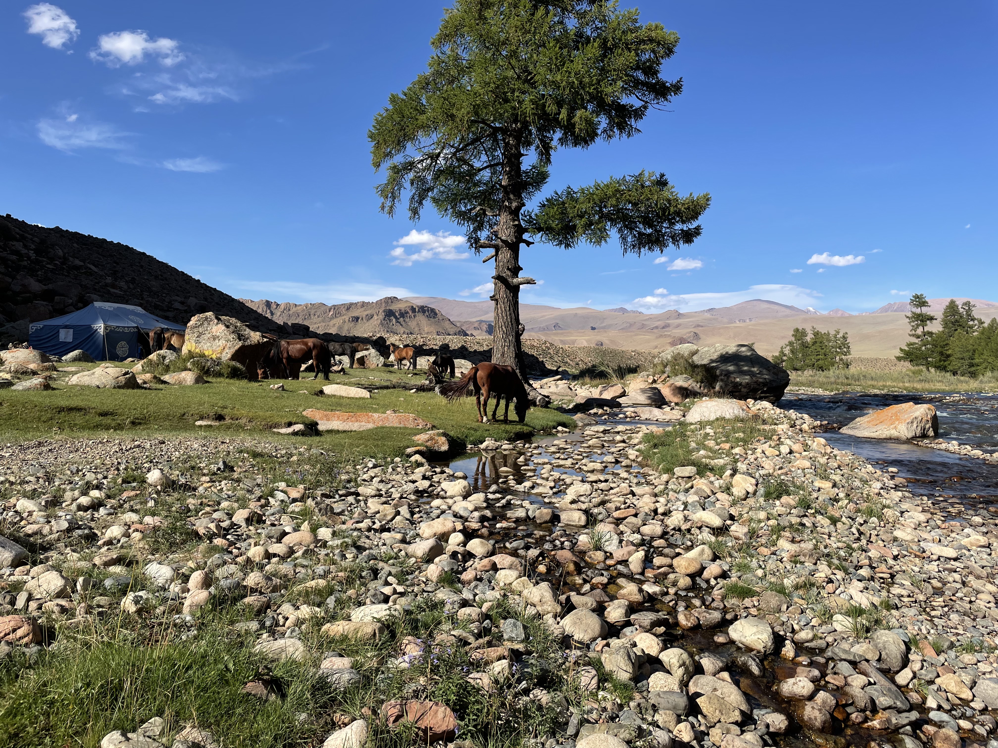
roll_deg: -1.1
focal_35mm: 26
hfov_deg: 67.3
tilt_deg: +1.3
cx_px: 499
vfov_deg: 53.1
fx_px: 750
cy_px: 374
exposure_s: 1/3125
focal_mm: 4.2
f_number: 1.6
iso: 32
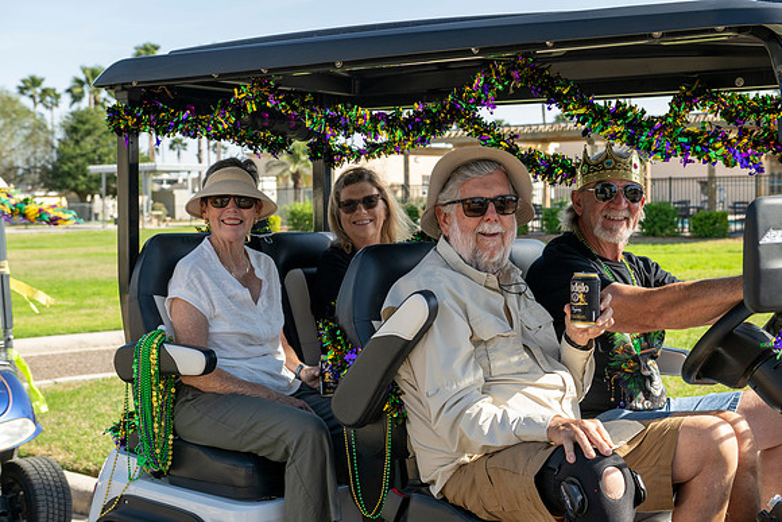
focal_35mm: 55
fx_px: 1195
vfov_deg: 24.6
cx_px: 391
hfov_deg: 36.2
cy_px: 261
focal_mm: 55
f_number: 6.3
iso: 500
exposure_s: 1/640
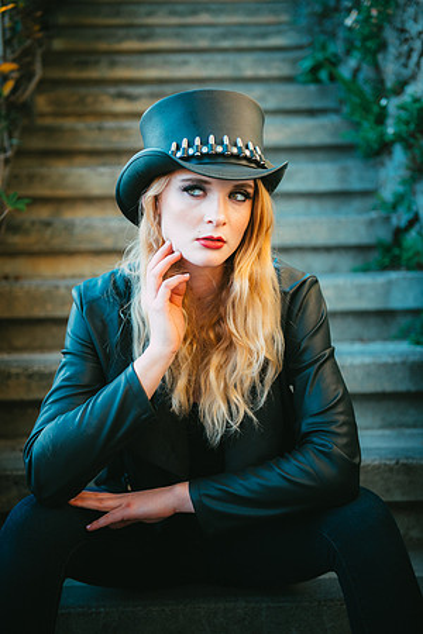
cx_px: 212
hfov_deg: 23.4
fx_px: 1022
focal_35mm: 58
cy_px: 317
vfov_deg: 34.5
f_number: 2.8
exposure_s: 1/320
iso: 400
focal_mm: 58
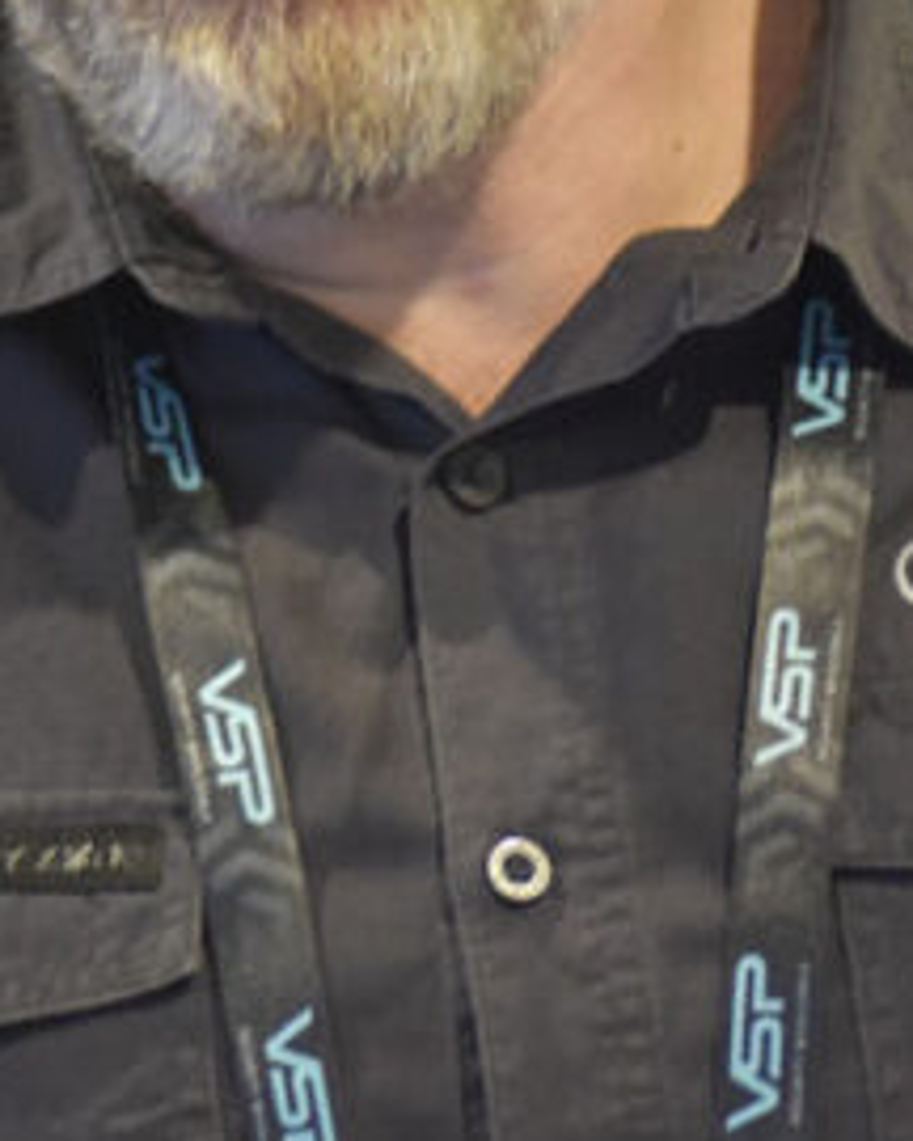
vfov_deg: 3.0
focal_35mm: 641
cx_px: 359
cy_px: 42
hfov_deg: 2.4
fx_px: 21651
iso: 6400
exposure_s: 1/200
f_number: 2.8
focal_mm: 180
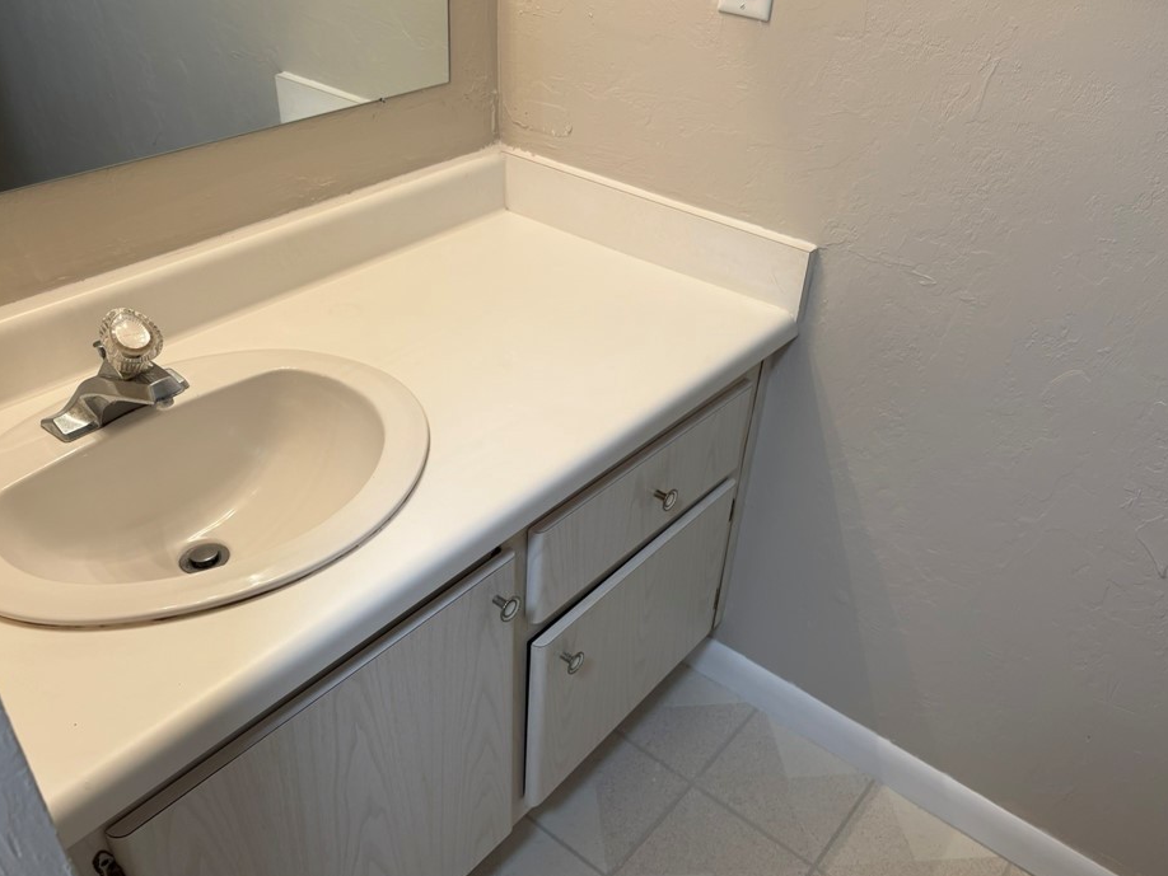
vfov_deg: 48.2
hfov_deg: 61.6
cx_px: 564
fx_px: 979
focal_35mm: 29
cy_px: 448
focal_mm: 5.96
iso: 80
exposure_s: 1/60
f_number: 1.6
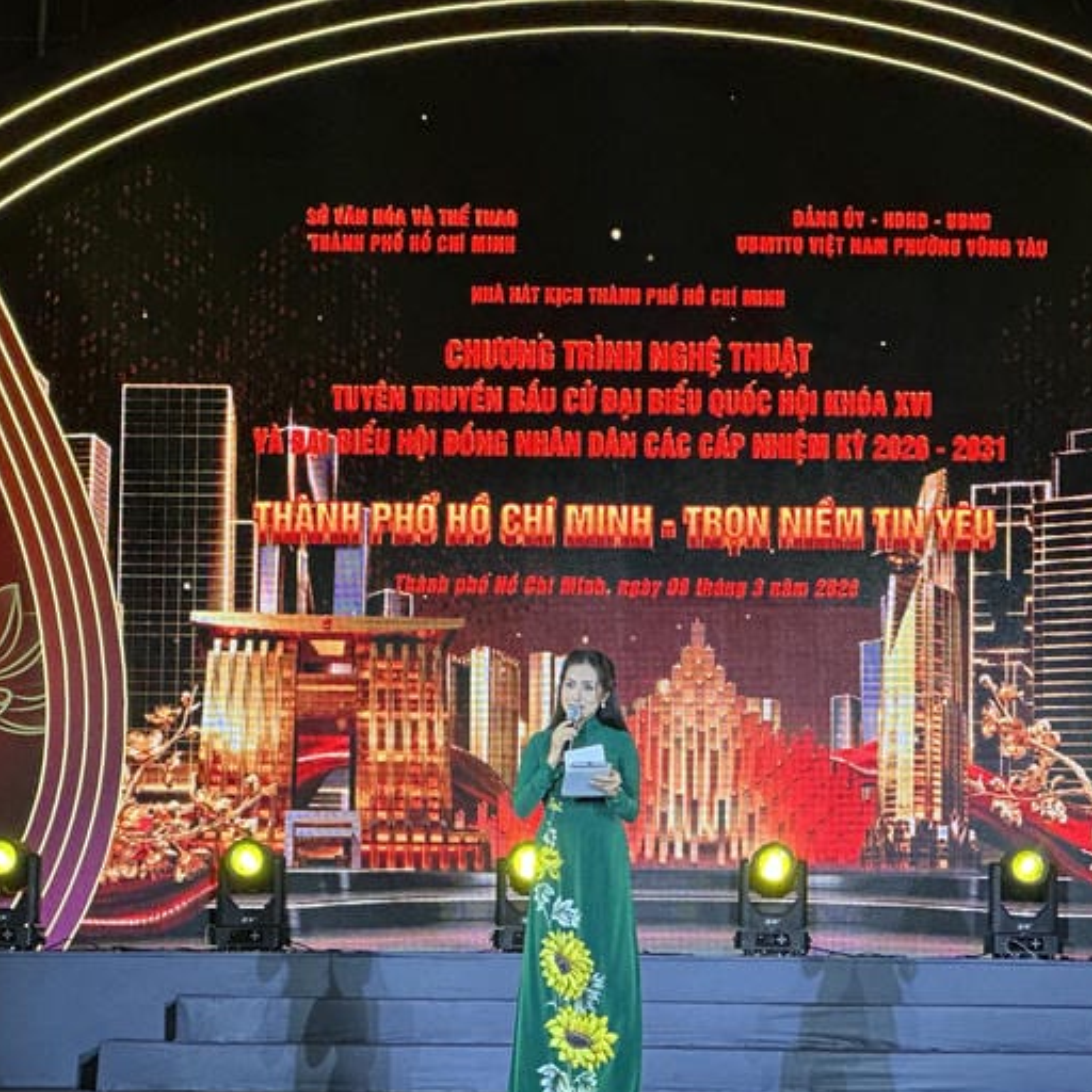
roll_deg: -0.4
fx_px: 4747
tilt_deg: +9.1
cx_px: 616
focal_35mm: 133
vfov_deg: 13.1
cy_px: 354
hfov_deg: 13.1
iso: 100
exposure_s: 1/110
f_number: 2.8
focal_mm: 9
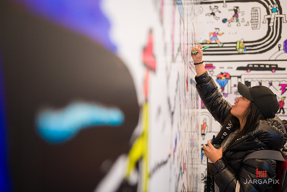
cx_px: 145
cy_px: 97
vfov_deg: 29.9
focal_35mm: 45
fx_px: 359
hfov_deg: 43.6
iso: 2500
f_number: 3.5
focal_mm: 44
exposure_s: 1/200
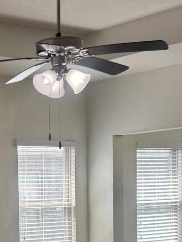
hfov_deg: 15.4
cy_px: 258
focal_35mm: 93
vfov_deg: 20.2
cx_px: -22
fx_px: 652
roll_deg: +2.4
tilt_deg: -3.3
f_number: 1.78
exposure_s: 1/120
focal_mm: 6.76
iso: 64
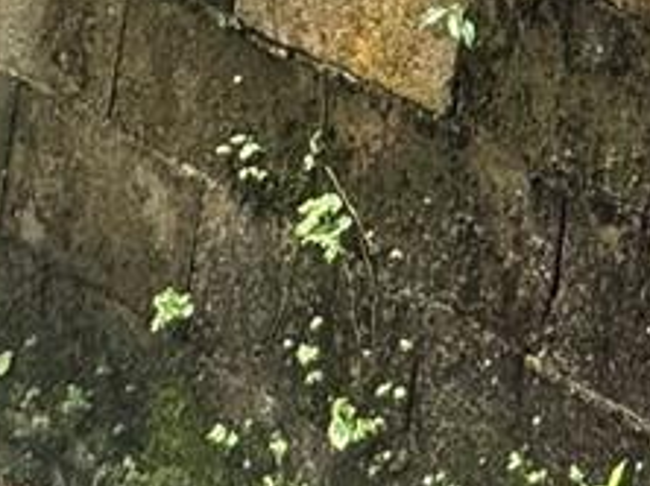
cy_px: -1025
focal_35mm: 101
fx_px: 1894
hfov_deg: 18.1
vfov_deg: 10.2
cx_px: 852
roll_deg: -7.0
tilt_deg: +10.1
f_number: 2.2
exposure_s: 1/620
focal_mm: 2.22
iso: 40
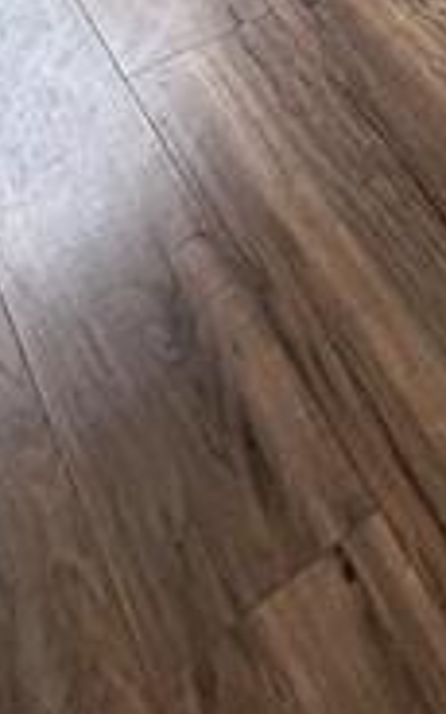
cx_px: 667
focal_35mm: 62
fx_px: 1206
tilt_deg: -8.1
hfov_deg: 18.6
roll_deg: -3.0
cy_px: -633
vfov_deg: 20.5
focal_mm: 2.22
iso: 320
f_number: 2.2
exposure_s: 1/60
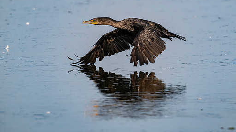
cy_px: 35
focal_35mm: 840
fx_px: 5257
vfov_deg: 1.4
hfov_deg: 2.6
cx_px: 150
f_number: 8
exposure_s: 1/2500
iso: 1100
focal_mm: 600
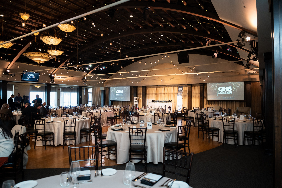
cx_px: 141
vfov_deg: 51.4
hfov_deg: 71.7
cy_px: 94
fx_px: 195
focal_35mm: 25
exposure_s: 1/200
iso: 1250
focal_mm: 24
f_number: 2.8
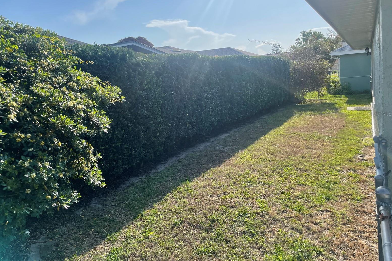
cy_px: 114
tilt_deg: -5.9
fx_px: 305
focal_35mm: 28
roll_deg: +4.5
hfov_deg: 65.5
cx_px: 190
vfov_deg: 46.3
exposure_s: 1/4000
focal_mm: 4.2
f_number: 1.6
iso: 32
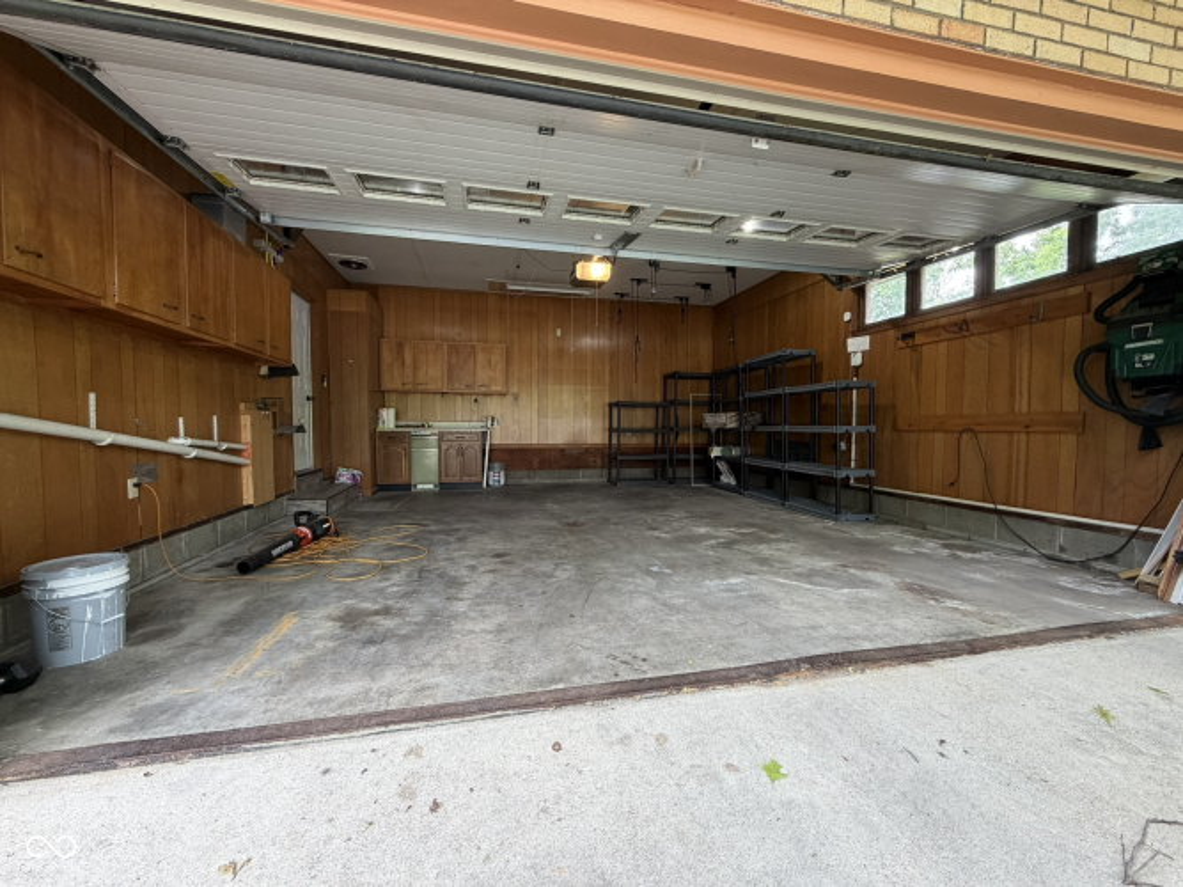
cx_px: 592
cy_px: 444
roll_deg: +0.1
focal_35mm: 14
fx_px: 478
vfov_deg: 85.7
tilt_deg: -3.3
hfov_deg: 102.1
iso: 200
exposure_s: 1/120
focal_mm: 2.22
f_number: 2.2
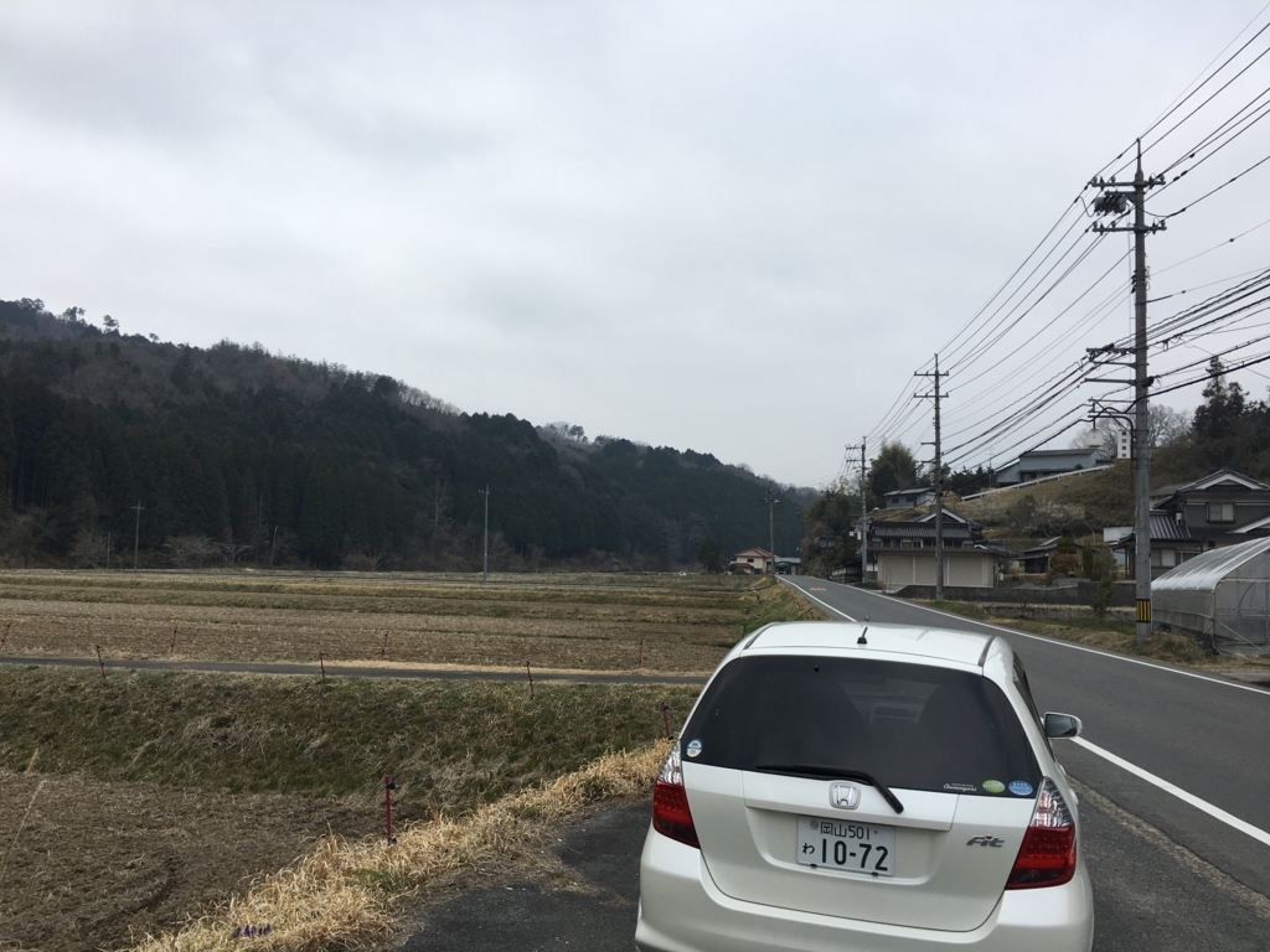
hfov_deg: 61.7
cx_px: 635
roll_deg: -2.3
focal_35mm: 29
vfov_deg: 48.2
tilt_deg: +7.2
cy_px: 476
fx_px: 1064
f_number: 2.2
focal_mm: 4.15
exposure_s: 1/1304
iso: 25
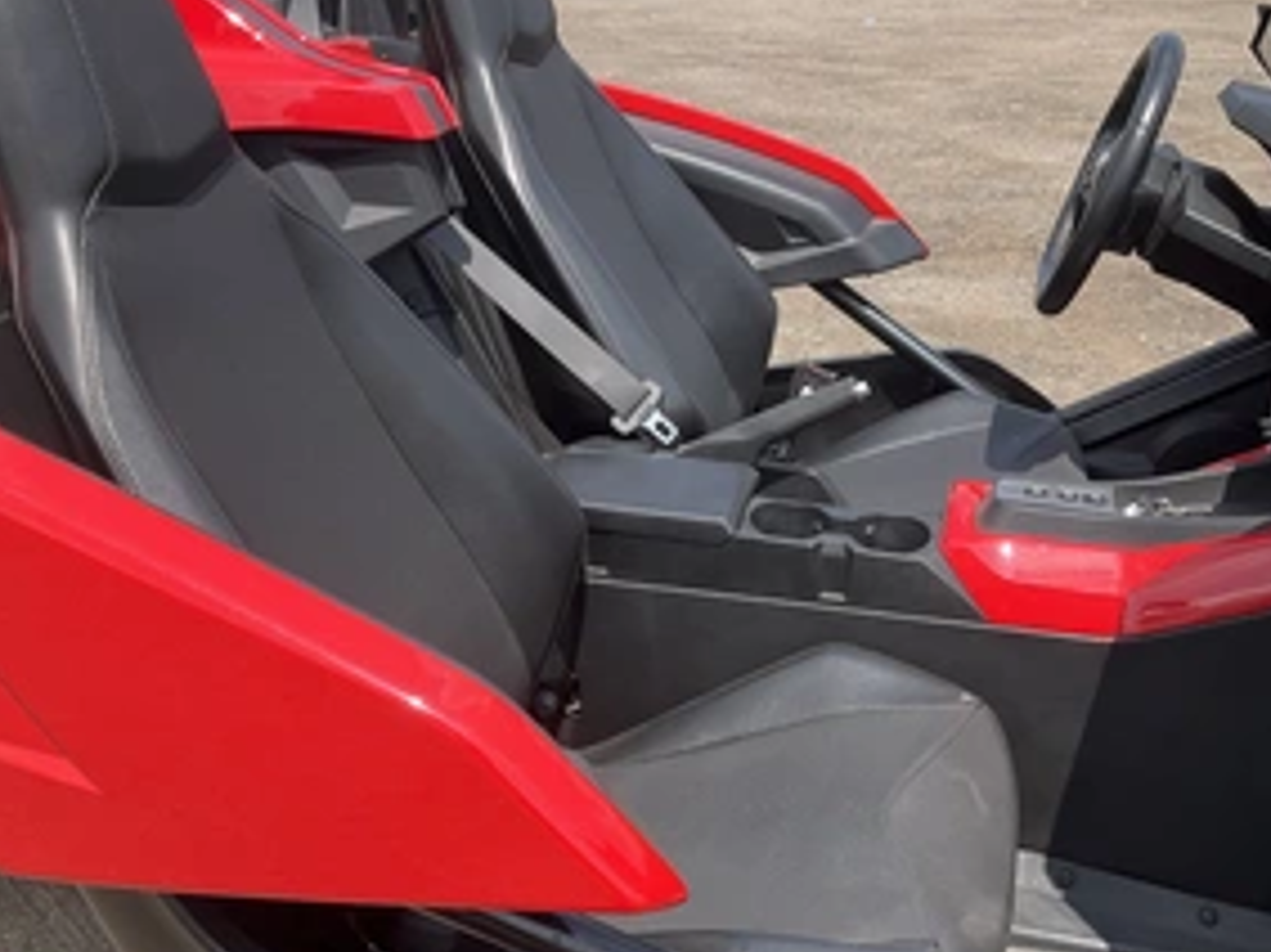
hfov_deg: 45.7
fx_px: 1505
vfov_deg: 35.1
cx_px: 714
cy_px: 507
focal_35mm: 41
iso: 25
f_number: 1.8
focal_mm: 3
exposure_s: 1/842
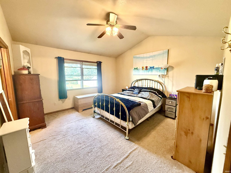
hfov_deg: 102.1
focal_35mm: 14
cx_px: 116
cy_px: 86
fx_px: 93
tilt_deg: -6.3
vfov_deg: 85.7
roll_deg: +0.2
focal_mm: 2.22
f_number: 2.2
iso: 640
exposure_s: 1/120
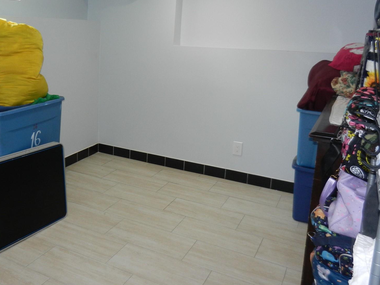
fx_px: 384
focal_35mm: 35
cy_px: 104
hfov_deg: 51.5
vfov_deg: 40.4
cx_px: 122
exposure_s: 1/30
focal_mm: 4.5
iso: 200
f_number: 3.5
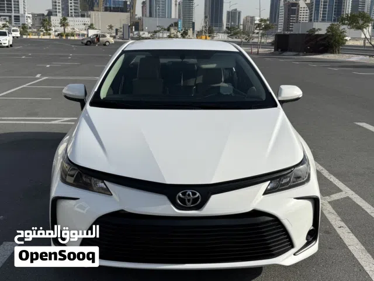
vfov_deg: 56.8
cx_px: 187
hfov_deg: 71.6
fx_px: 259
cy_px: 140
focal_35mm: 24
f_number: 1.78
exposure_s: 1/5814
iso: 80
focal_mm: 6.76
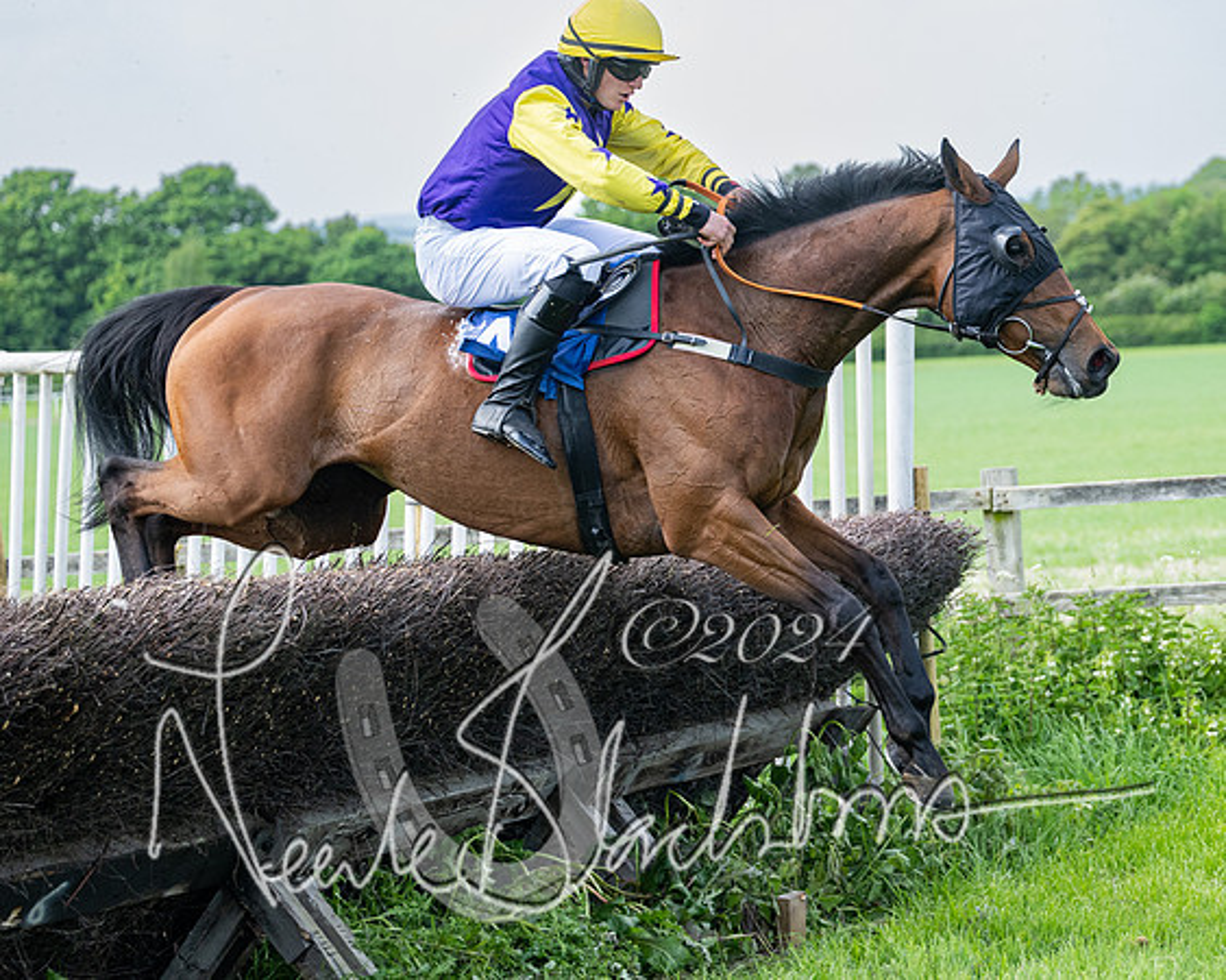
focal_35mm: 119
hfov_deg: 16.1
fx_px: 4327
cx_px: 715
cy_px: 491
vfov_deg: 12.9
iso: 400
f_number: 2.8
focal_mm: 70
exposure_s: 1/2000
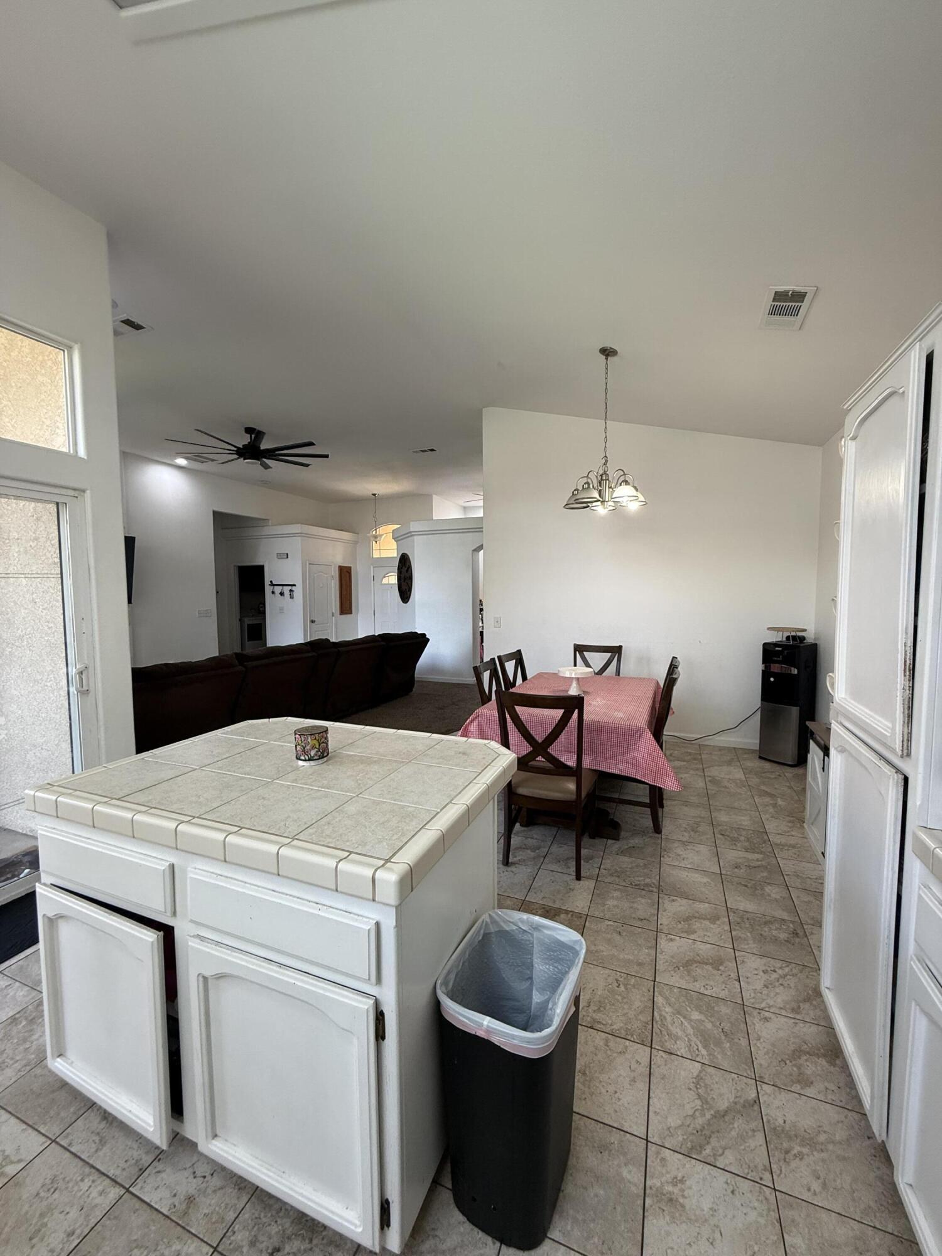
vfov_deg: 102.1
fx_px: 508
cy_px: 628
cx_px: 471
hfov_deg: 85.7
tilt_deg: -3.2
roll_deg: -0.1
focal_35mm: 14
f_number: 2.2
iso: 160
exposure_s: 1/120
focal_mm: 2.22
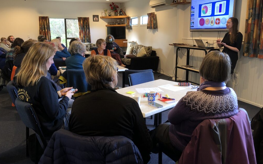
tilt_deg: -11.9
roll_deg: +0.6
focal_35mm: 30
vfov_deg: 41.8
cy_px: 76
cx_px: 130
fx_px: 215
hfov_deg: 62.9
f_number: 1.8
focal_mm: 3.99
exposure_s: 1/17
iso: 50
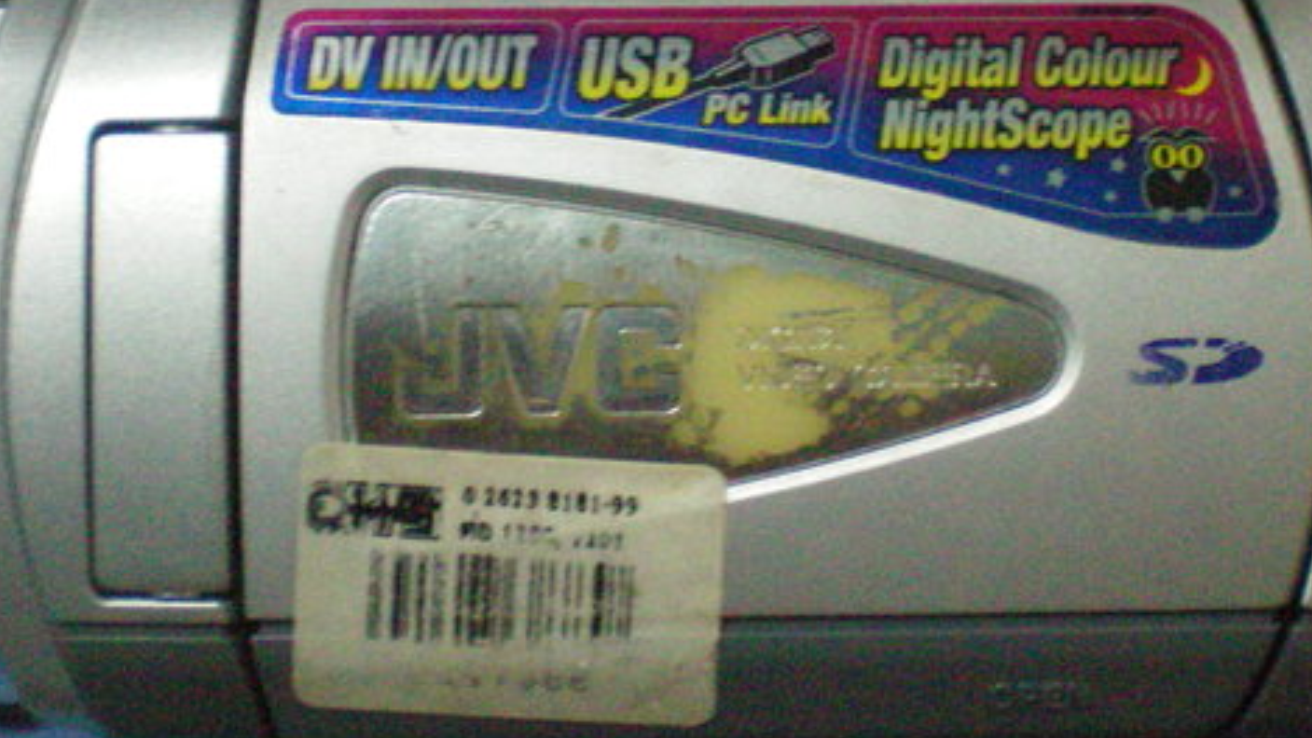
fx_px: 2505
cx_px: 727
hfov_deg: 29.3
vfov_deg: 16.7
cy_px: 198
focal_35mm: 72
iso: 400
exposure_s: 1/20
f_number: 3.1
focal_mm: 6.3
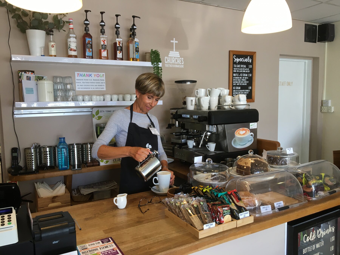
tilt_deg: -6.7
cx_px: 170
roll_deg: +1.4
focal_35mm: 29
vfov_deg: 48.2
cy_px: 128
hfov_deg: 61.7
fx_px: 285
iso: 40
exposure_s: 1/33
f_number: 2.2
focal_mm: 4.15
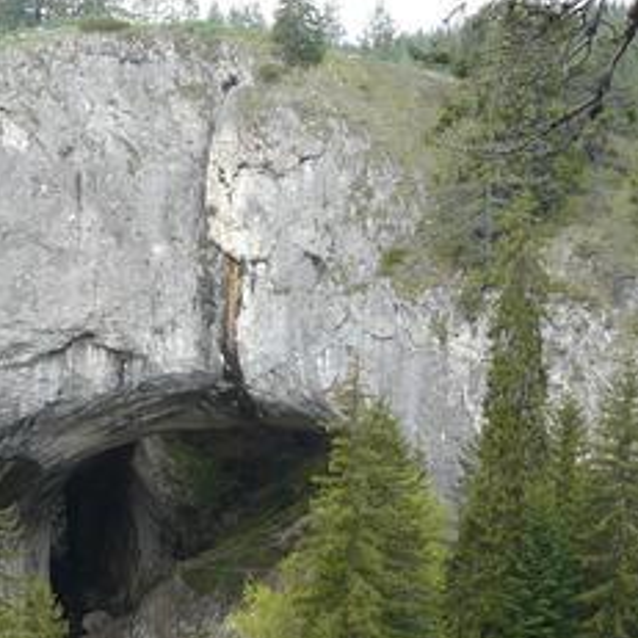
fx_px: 1147
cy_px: 389
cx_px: 105
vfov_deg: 31.0
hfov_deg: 30.2
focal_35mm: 55
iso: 100
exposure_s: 1/100
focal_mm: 4.6
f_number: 3.6
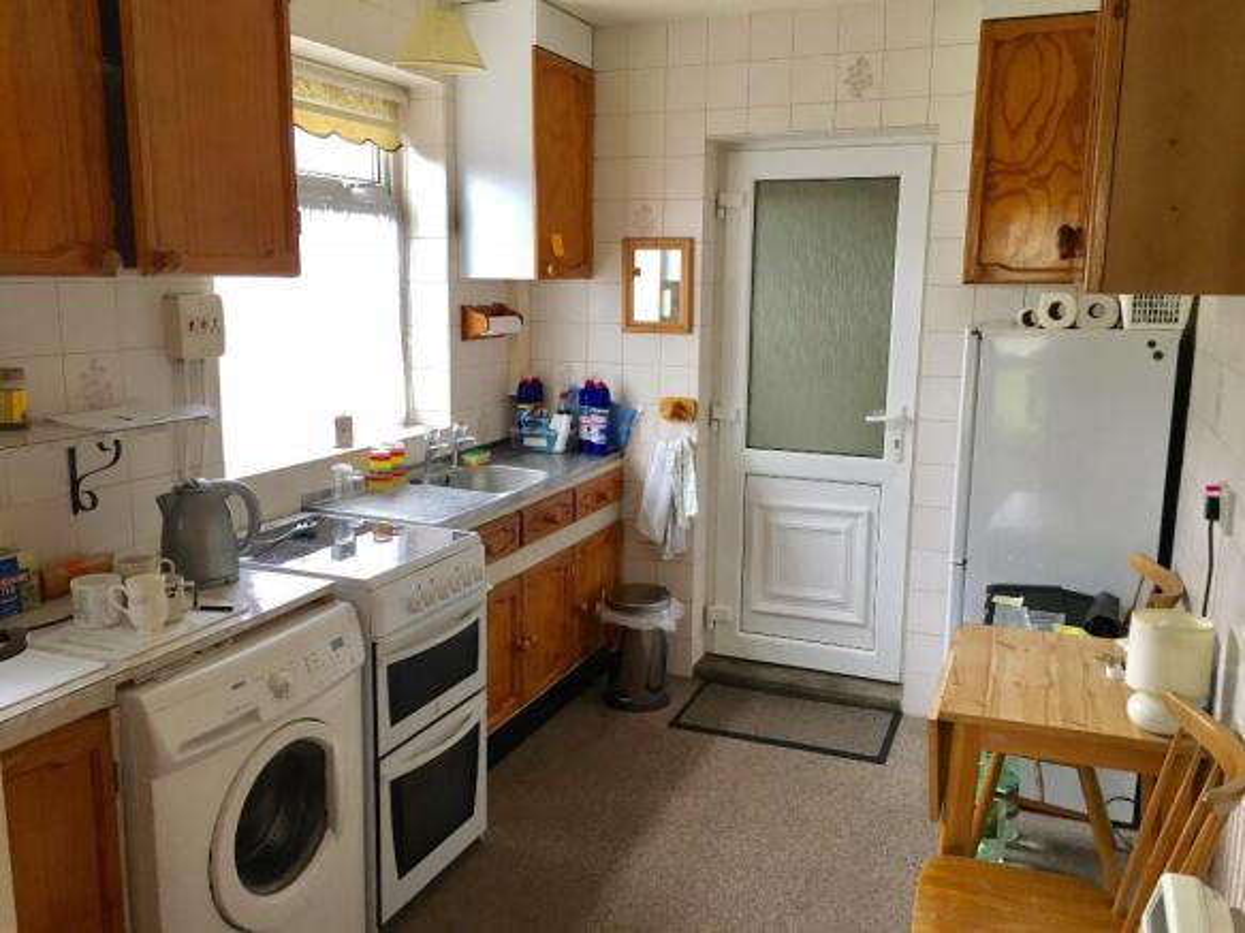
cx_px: 622
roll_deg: -0.8
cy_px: 466
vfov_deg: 48.2
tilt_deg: -10.6
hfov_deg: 61.7
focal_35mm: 29
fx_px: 1043
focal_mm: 4.15
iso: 50
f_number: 2.2
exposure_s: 1/33
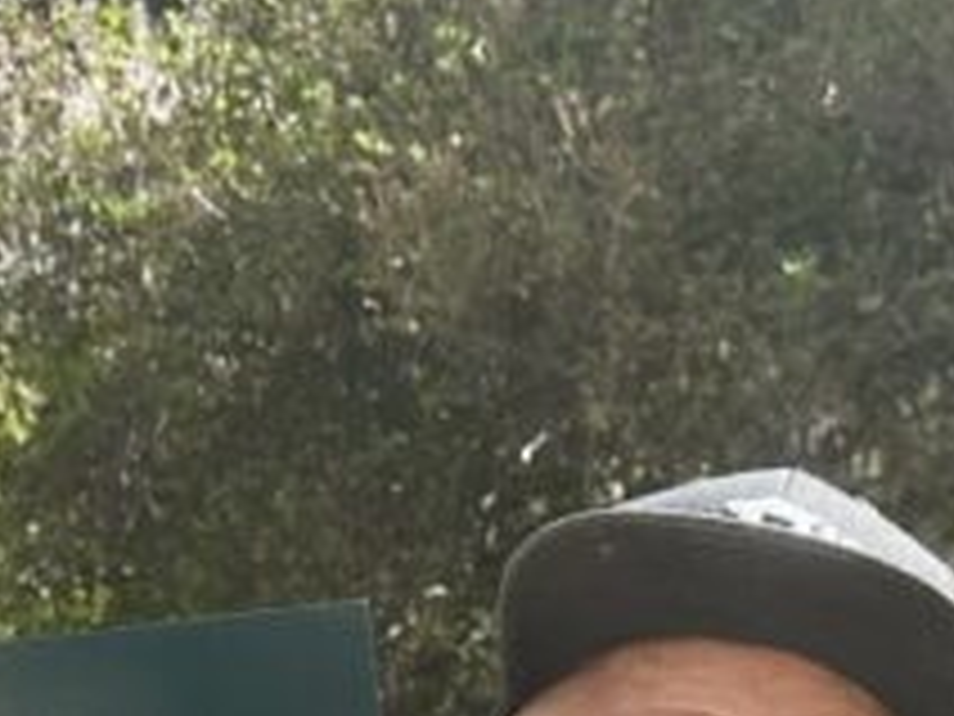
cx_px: 270
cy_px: 1319
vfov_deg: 11.7
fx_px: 3197
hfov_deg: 16.9
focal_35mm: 116
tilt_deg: -8.7
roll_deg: +0.8
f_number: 1.78
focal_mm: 6.86
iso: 80
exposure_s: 1/1587
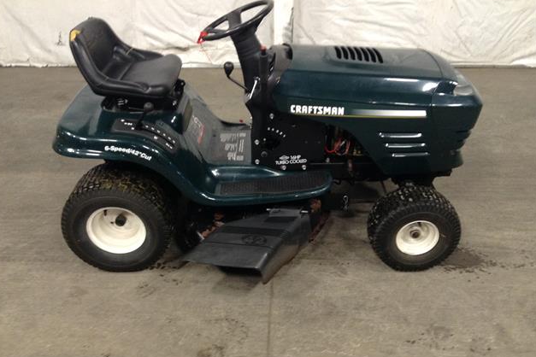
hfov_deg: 54.4
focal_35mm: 35
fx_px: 521
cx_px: 267
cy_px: 177
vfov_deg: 37.9
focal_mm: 3.3
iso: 100
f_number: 2.4
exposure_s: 1/24
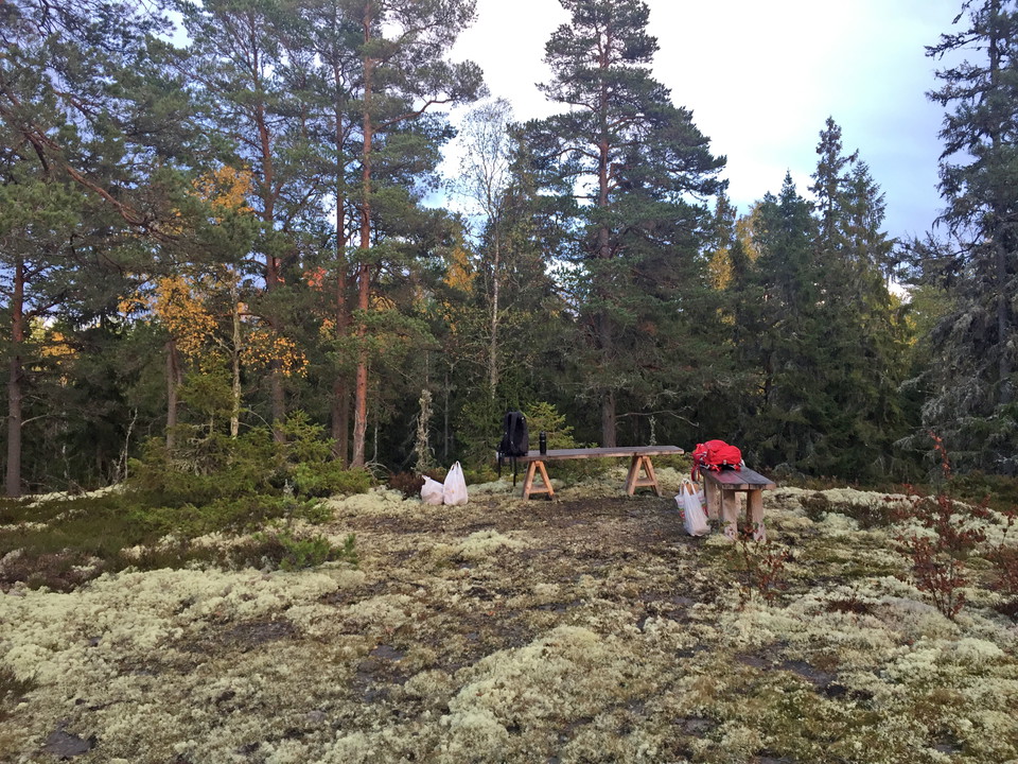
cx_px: 509
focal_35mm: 29
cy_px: 382
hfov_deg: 61.7
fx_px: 853
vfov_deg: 48.2
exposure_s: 1/100
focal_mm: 4.15
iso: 50
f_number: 2.2
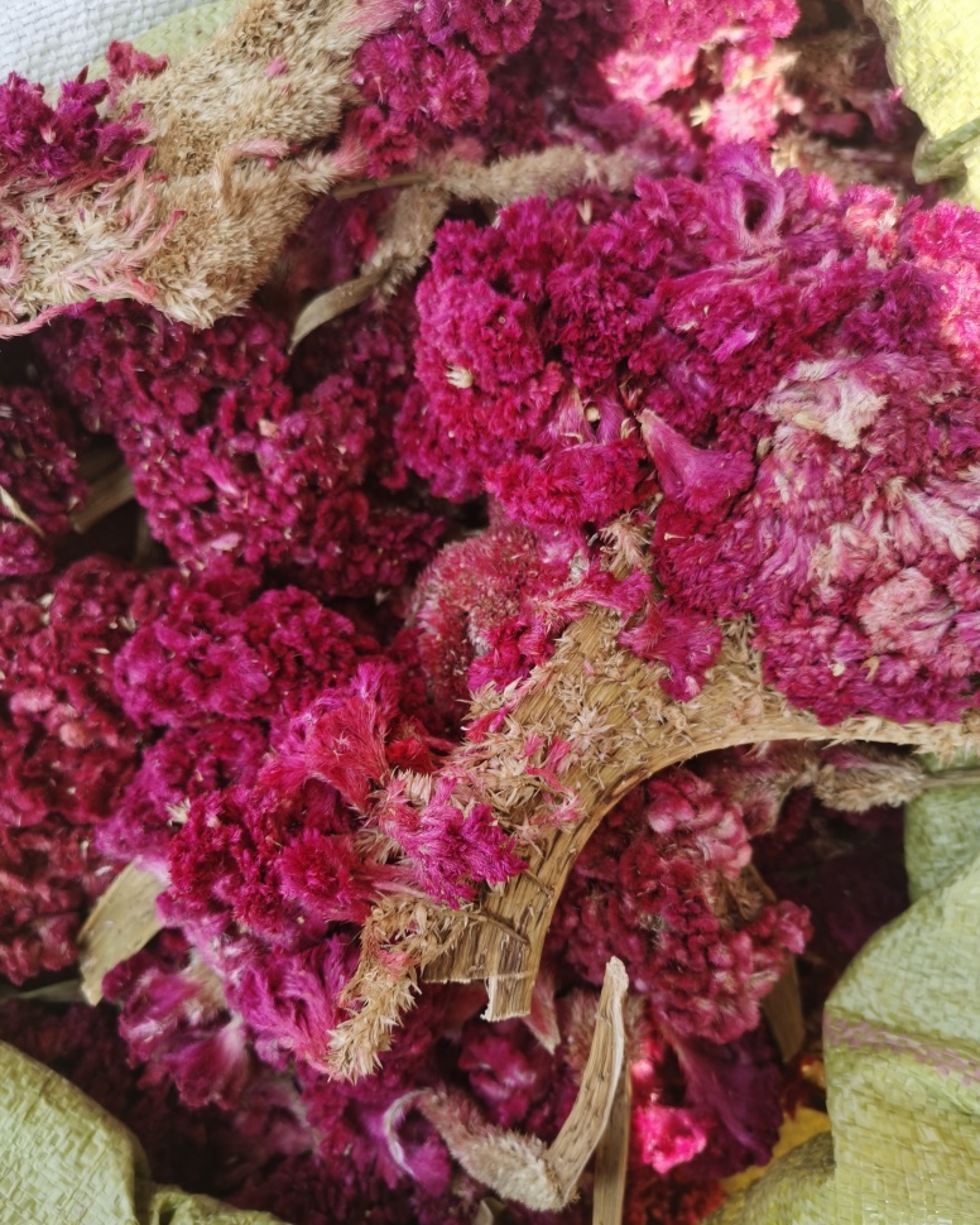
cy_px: 666
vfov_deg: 60.3
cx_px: 493
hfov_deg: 50.0
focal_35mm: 29
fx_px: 1051
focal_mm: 5.58
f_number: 1.8
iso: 50
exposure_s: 1/429
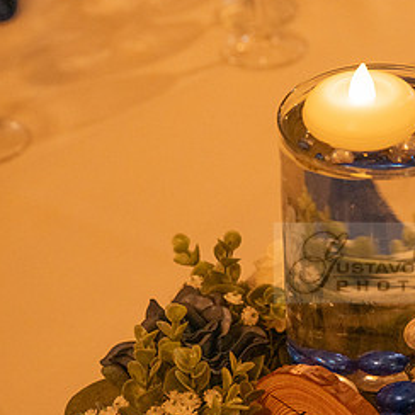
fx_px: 1316
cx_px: 422
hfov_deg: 17.5
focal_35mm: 97
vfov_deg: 17.9
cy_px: 263
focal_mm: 48
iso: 1600
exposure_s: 1/80
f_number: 5
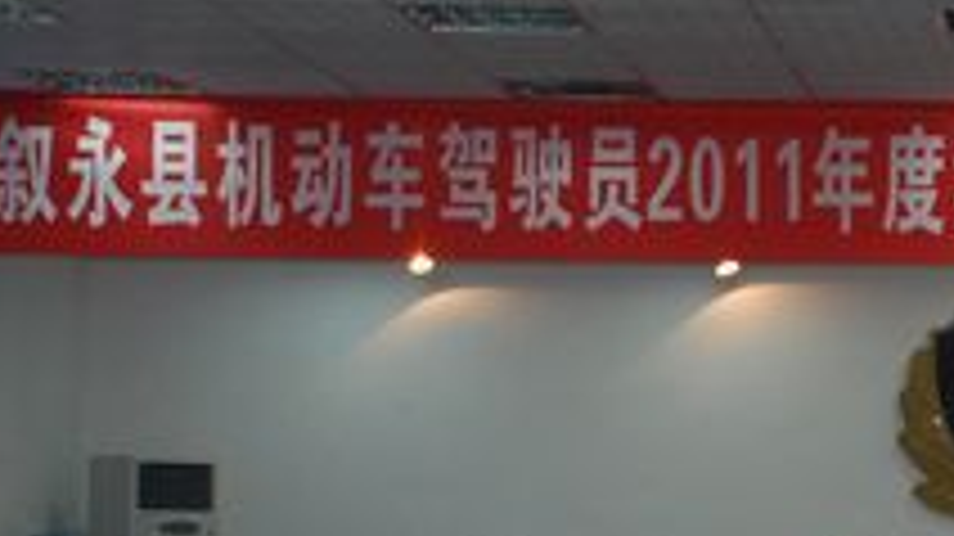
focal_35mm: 141
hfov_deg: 14.9
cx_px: 1044
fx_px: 3565
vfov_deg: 8.6
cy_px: 462
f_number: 4.5
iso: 400
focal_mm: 38
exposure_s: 1/60
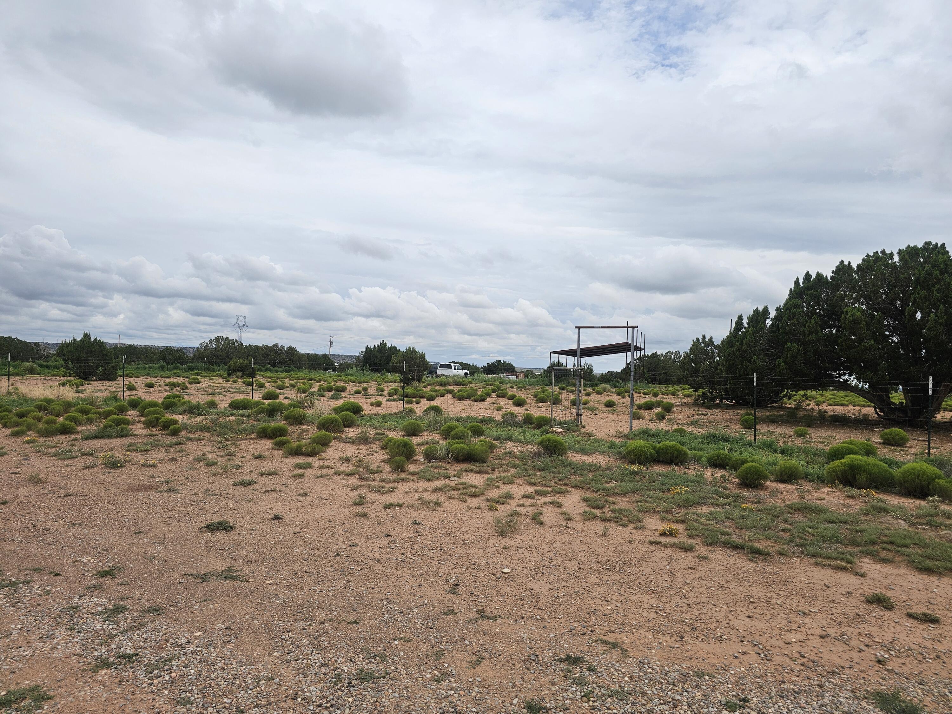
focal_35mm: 23
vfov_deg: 58.9
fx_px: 633
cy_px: 357
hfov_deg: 73.9
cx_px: 476
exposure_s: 1/1714
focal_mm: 6.3
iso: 10
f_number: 1.7
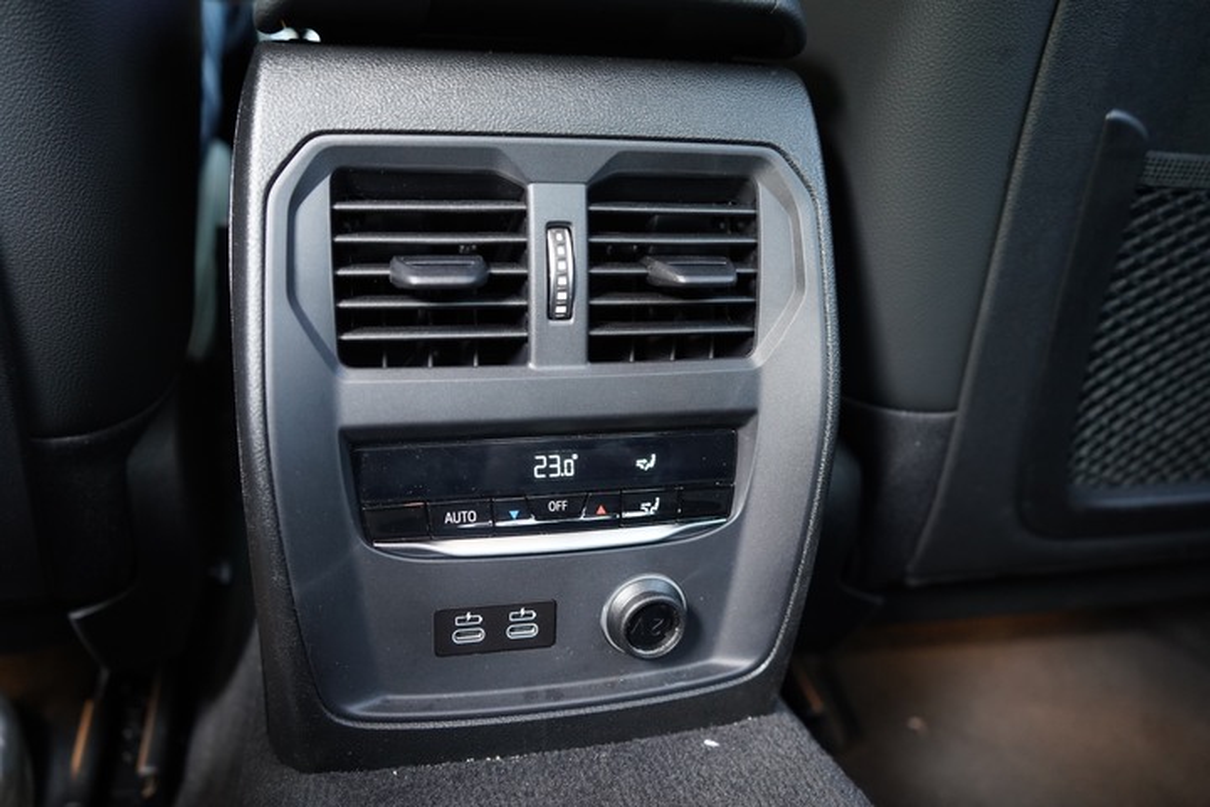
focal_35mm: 29
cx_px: 605
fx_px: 975
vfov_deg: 45.0
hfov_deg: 63.7
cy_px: 404
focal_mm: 29
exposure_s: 1/60
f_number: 3.5
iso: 1600
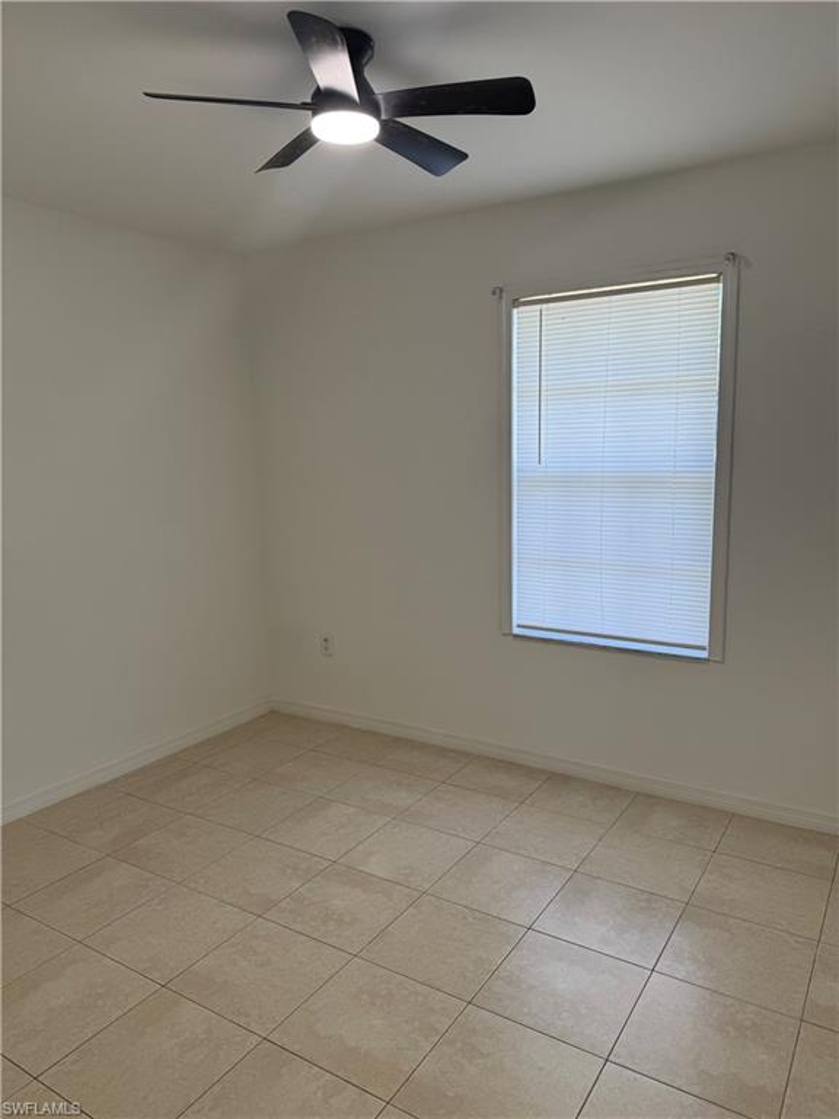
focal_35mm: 24
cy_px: 560
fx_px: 776
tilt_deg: -8.7
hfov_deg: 56.8
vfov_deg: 71.6
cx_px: 420
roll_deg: +1.2
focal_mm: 6.76
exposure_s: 1/204
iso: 80
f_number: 1.78
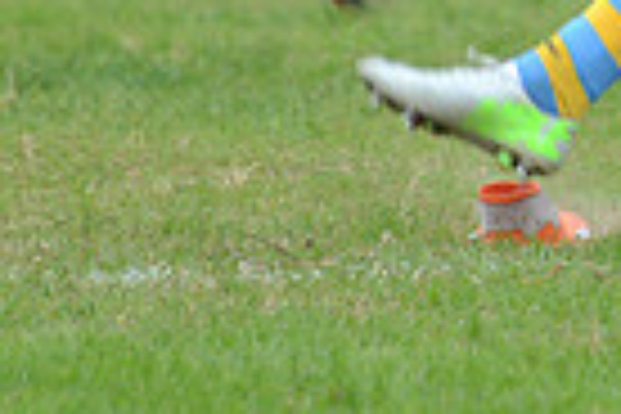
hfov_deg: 1.8
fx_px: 19560
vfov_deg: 1.2
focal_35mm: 1134
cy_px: -430
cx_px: 657
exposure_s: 1/500
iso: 1600
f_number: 4
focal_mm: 270
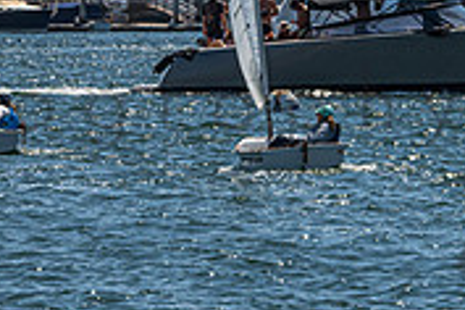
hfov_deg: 4.4
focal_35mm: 465
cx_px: 296
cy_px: -102
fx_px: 6006
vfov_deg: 3.0
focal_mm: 104
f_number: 16
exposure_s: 1/640
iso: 250
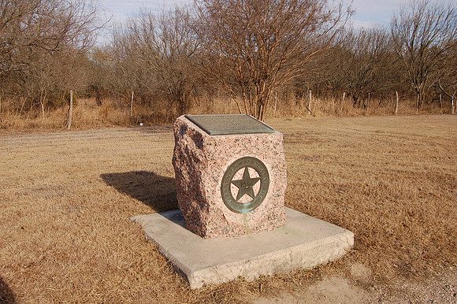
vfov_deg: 39.9
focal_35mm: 33
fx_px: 419
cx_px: 228
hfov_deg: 57.3
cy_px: 152
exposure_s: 1/320
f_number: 9
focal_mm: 22
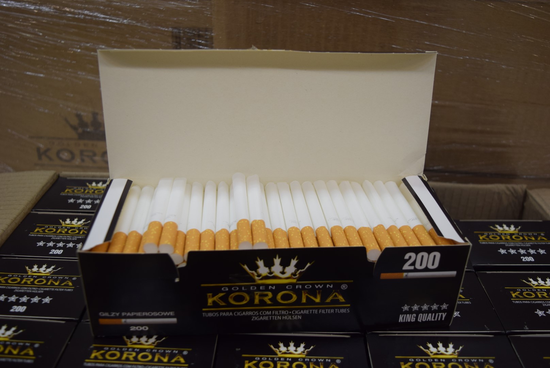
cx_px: 275
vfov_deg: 36.9
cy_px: 184
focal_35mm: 36
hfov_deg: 53.1
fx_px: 550
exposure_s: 1/100
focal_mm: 24
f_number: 5
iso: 400
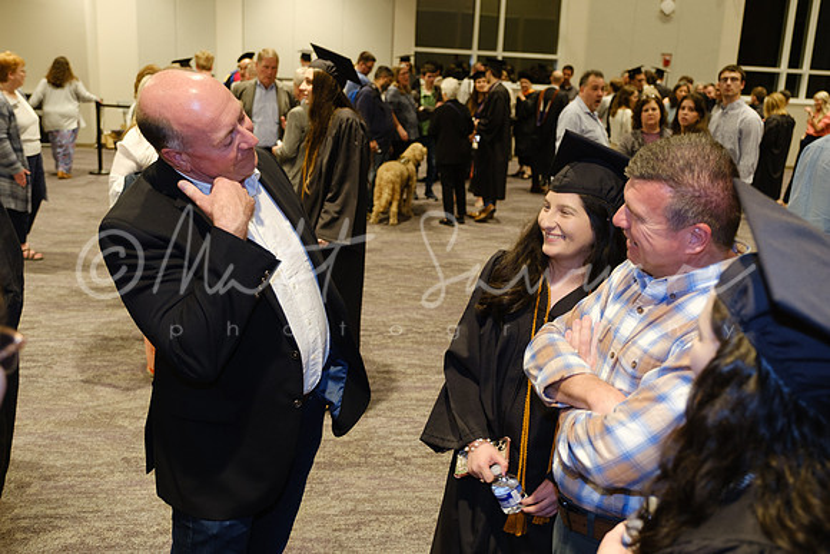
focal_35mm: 35
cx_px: 415
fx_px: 807
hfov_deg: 54.4
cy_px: 277
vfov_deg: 37.9
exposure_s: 1/60
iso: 1600
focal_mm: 23.4
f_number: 2.8
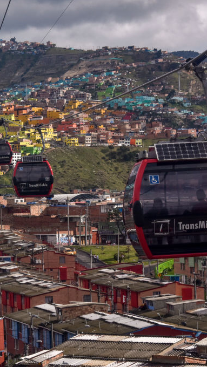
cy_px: 183
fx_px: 1384
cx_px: 18
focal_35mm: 142
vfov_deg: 15.1
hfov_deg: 8.5
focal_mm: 90
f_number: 13
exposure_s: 1/1250
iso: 500
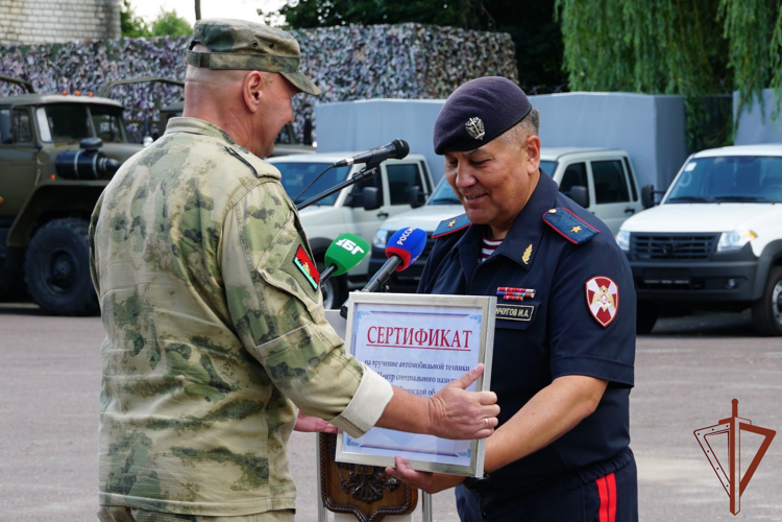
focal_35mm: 62
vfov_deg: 22.1
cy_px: 261
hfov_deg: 32.6
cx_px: 391
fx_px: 1336
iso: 100
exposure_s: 1/100
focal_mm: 41
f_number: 5.6
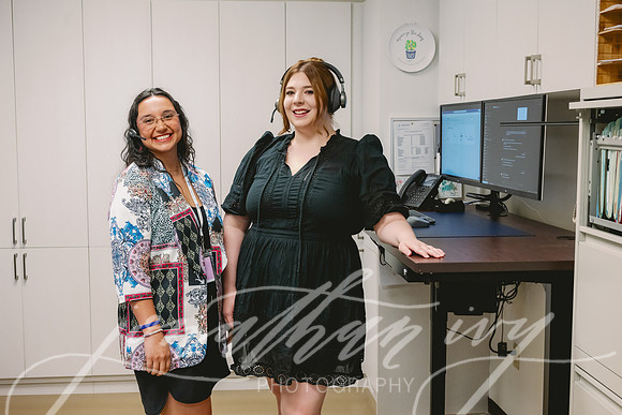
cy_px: 208
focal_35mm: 46
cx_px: 311
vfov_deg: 29.3
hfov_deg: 42.7
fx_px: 795
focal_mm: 46
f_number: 5.6
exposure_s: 1/160
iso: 2500
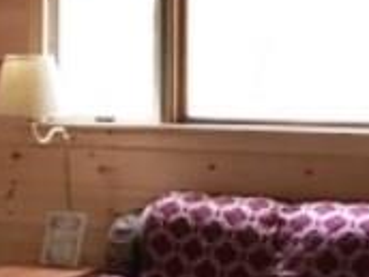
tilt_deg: -5.0
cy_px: 165
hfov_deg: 14.4
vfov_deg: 11.0
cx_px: -9
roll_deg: +0.3
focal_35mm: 135
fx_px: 1439
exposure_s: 1/15
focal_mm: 4.15
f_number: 2.2
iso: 400
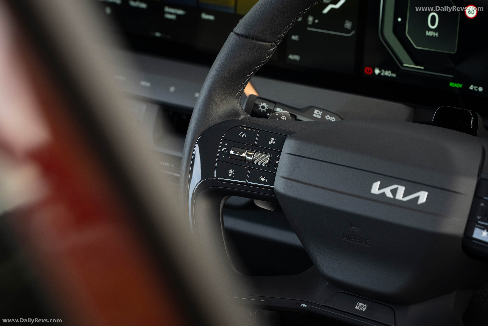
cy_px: 163
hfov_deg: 17.9
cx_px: 244
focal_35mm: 114
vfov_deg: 12.0
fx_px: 1545
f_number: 6.3
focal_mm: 114
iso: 1000
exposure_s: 1/125
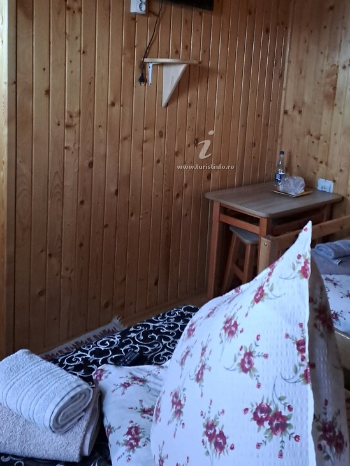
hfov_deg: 40.6
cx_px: 201
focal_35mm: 35
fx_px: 471
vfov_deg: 51.3
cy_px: 144
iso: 640
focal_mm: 4.65
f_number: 1.8
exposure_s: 1/20
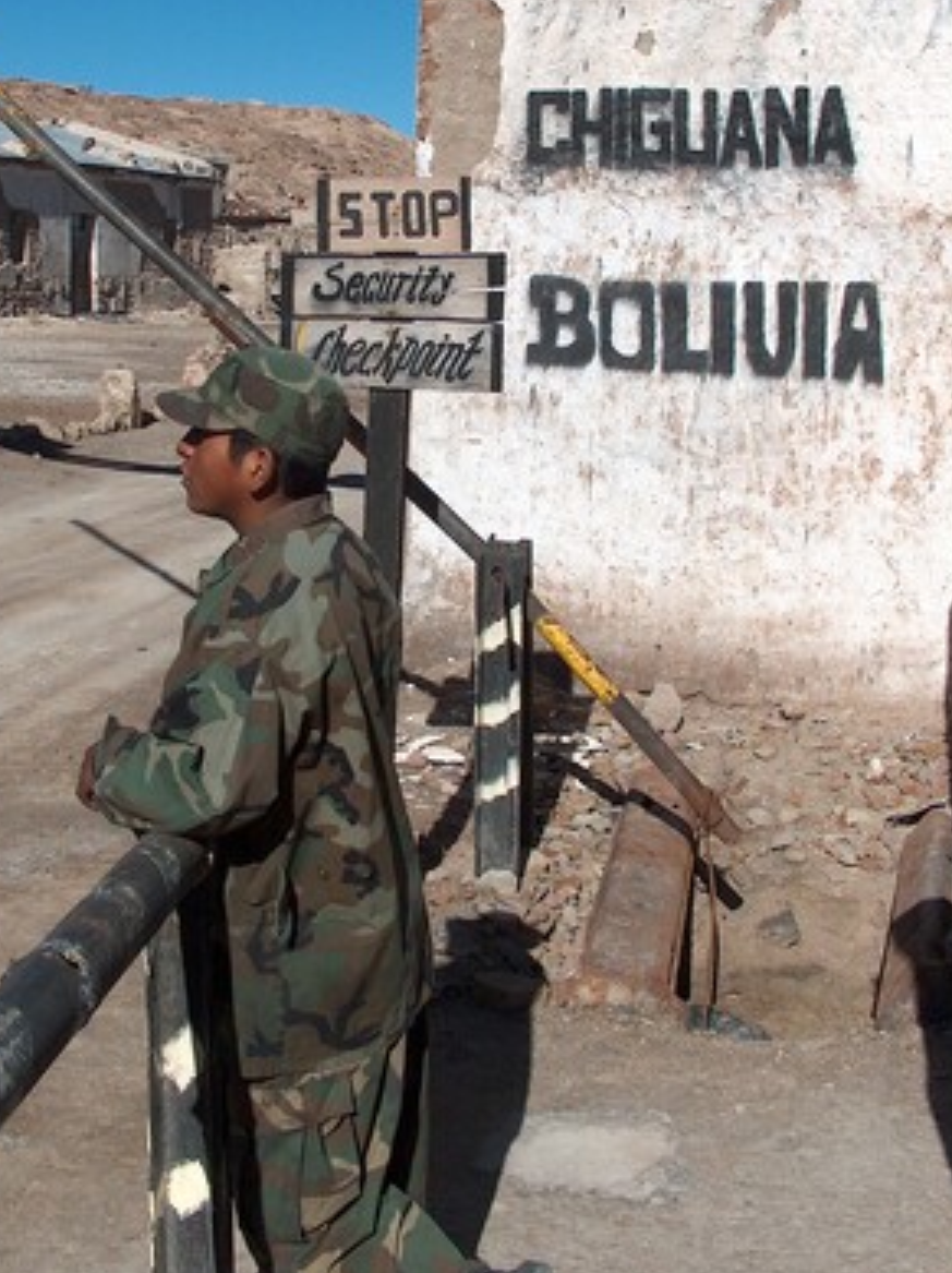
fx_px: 2167
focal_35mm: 59
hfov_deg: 24.8
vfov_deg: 32.5
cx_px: 432
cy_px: 443
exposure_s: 1/397
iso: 100
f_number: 8.1
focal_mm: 8.96
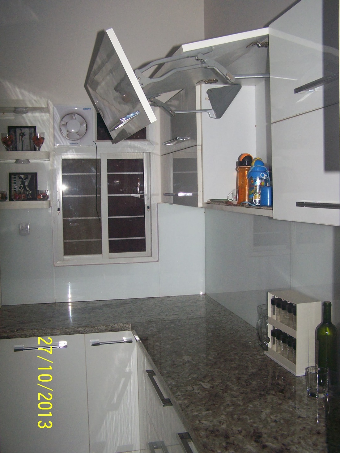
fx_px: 498
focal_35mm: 38
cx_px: 170
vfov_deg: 49.0
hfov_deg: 37.7
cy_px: 226
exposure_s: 1/60
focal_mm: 6.3
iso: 160
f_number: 2.8
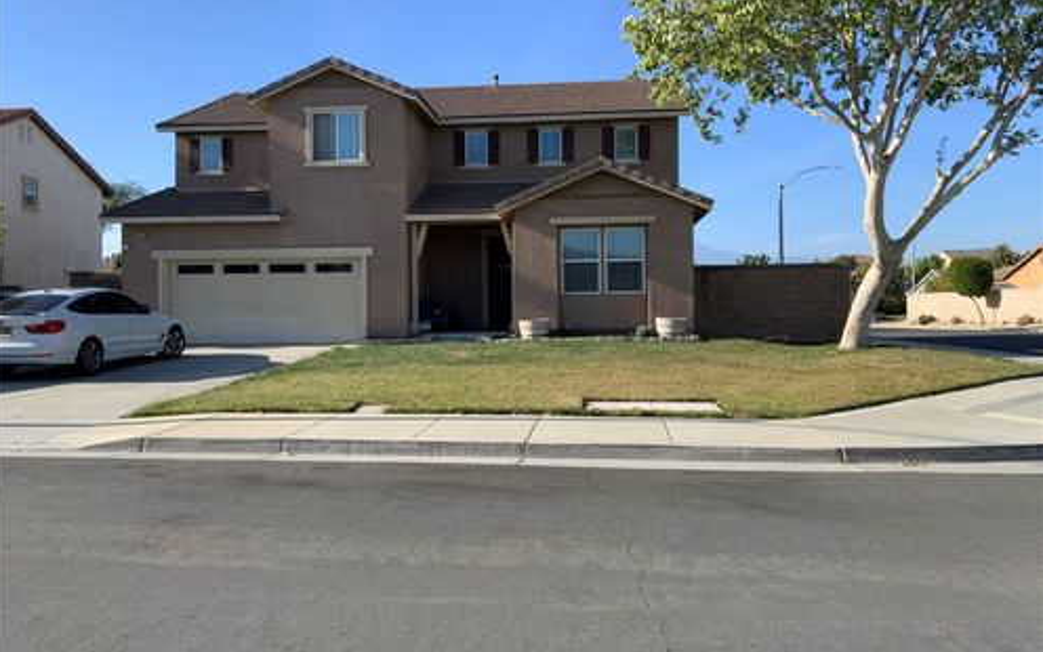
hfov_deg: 61.2
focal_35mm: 31
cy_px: 308
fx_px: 881
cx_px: 519
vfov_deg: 40.6
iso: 16
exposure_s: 1/1250
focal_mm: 3
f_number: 1.8
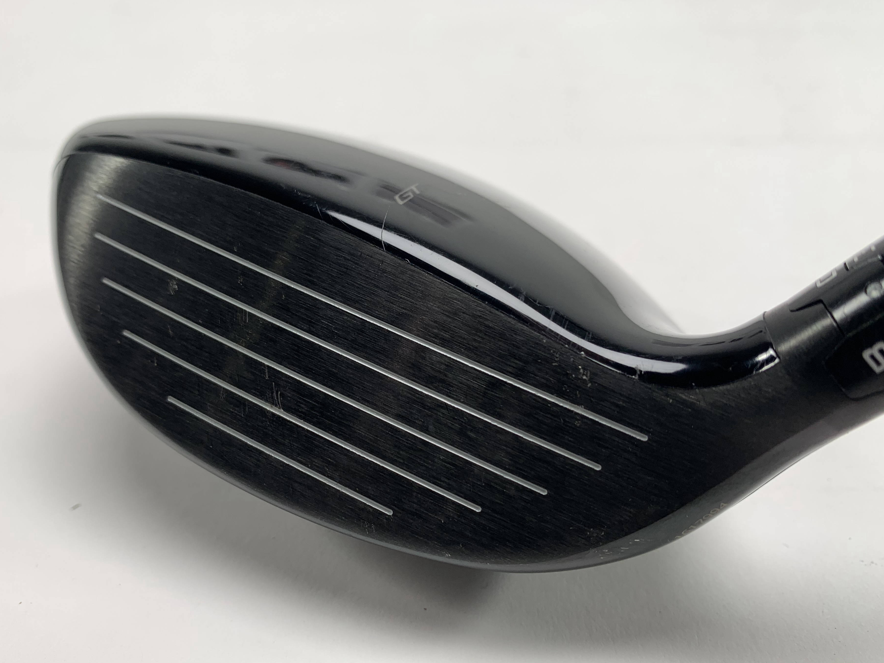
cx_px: 401
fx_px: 741
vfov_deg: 48.2
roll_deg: +2.4
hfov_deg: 61.5
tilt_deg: -33.9
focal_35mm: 29
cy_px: 347
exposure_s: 1/129
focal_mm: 4.25
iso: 25
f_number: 1.8
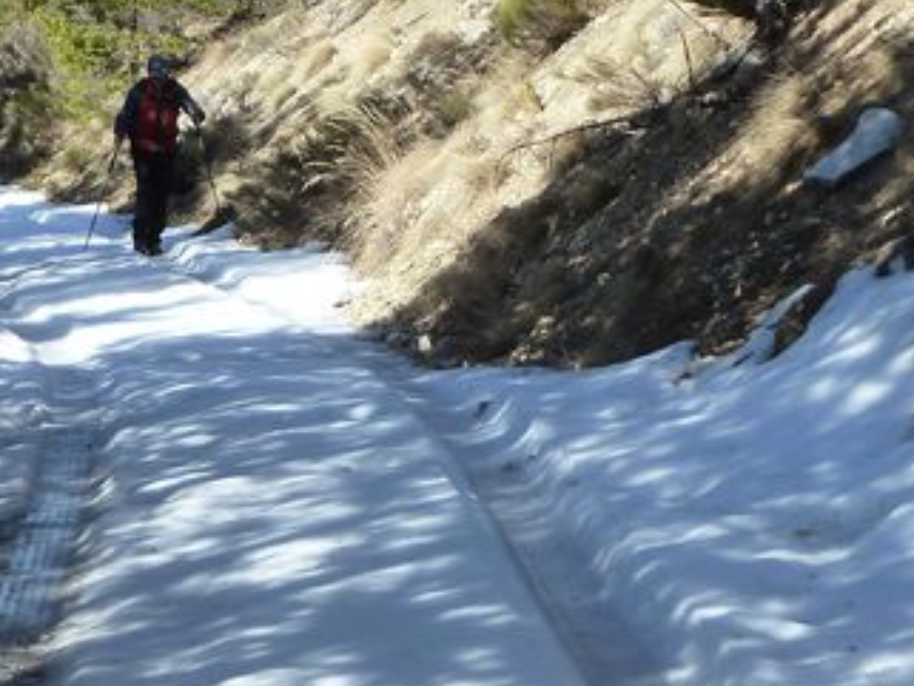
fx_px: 3619
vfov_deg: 10.8
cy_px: 102
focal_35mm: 137
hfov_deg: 14.3
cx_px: 228
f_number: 3.9
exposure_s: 1/320
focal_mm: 9.1
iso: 125
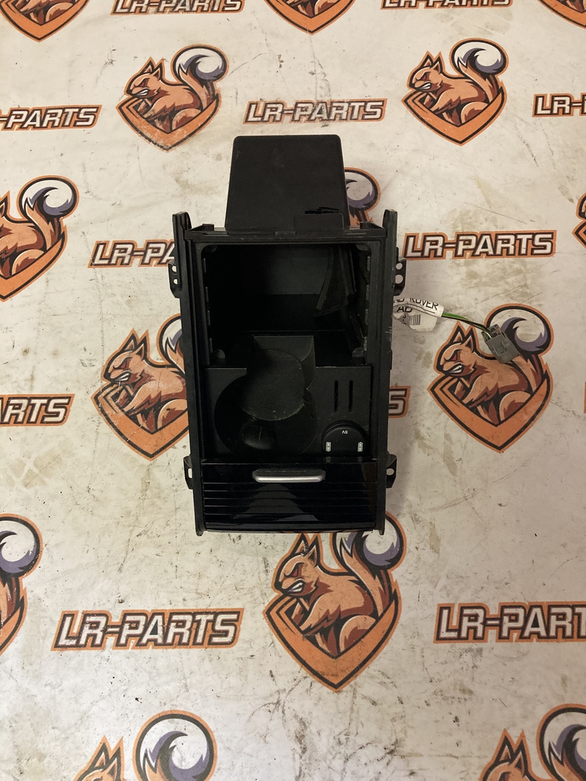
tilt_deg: -69.3
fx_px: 632
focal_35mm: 28
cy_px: 390
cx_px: 293
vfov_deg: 63.4
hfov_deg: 49.7
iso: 250
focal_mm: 3.99
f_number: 1.8
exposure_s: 1/50
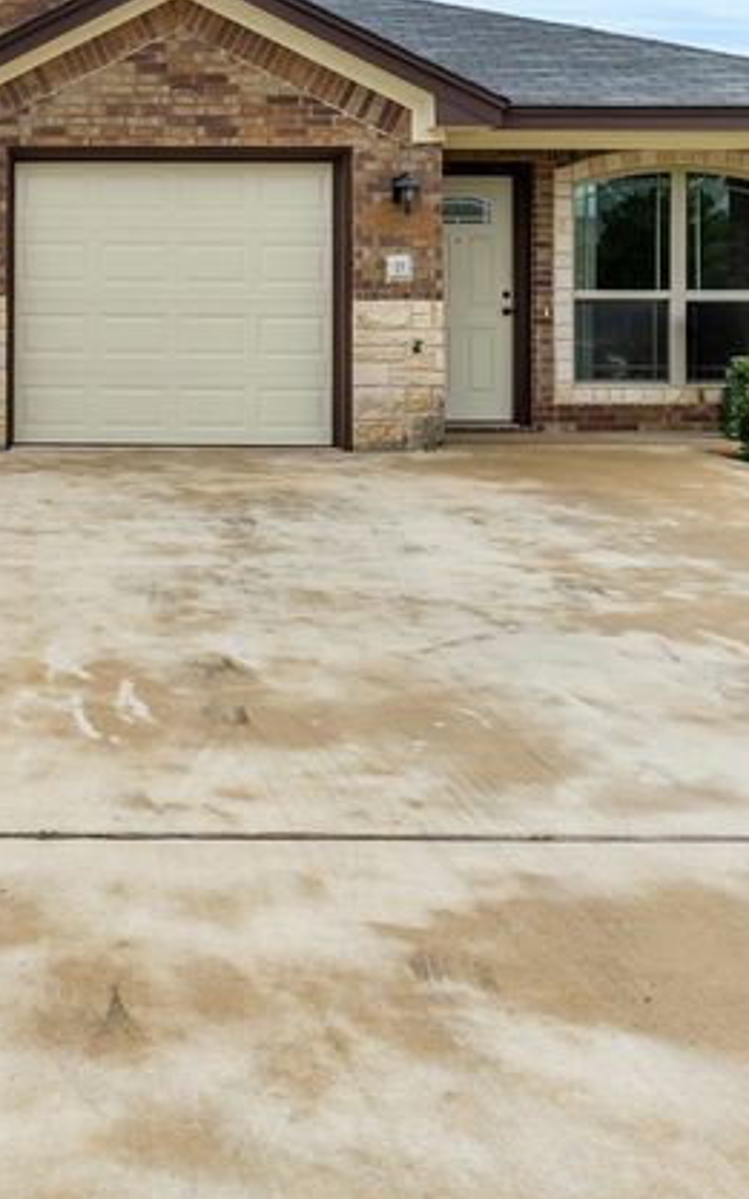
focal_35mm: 40
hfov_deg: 28.9
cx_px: -77
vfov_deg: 47.6
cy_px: 308
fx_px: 1307
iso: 200
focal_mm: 16
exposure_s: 1/4000
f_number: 9
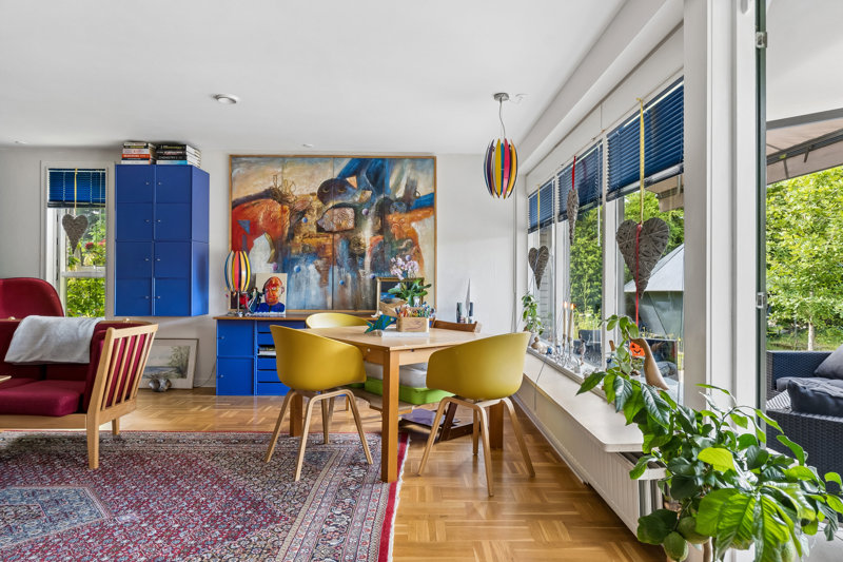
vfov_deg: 56.1
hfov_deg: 77.3
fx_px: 527
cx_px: 422
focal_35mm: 22
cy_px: 281
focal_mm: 15
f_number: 8
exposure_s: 1/2.5
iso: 200
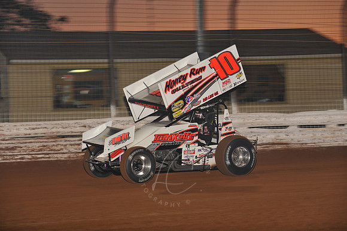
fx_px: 1156
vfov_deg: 11.4
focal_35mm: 120
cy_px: 116
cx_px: 174
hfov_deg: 17.1
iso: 640
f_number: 6.3
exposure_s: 1/320
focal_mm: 120
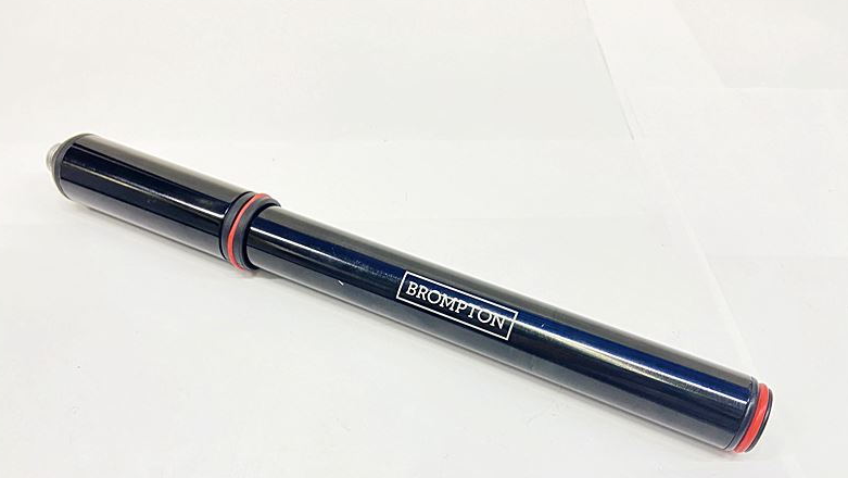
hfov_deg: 66.0
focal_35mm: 29
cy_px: 310
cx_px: 420
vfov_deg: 39.8
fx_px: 652
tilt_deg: -49.2
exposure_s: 1/50
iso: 100
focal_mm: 4.25
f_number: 1.8
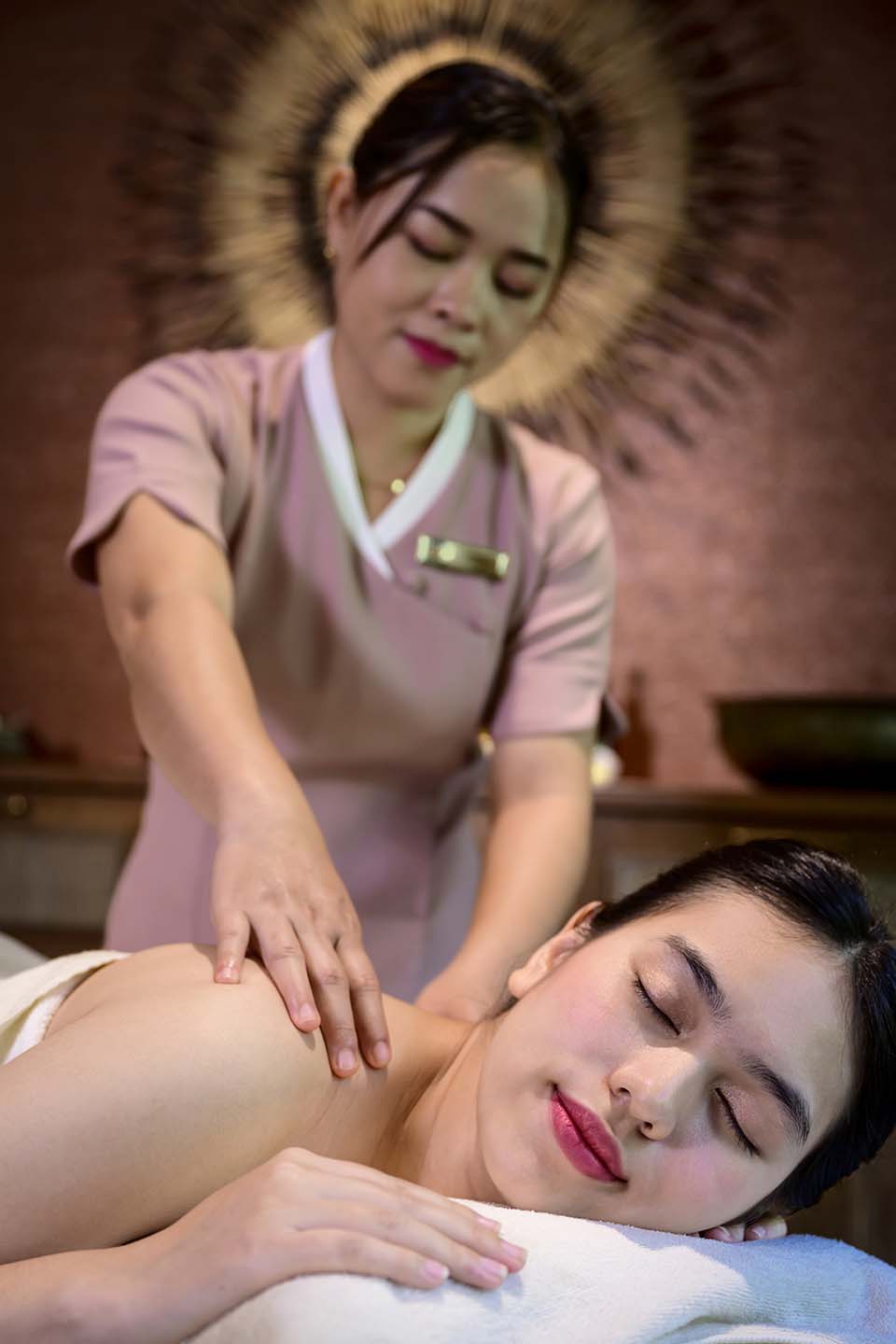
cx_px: 448
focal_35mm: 46
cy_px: 672
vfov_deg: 42.7
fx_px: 1717
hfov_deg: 29.2
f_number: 3.2
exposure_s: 1/200
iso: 800
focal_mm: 46
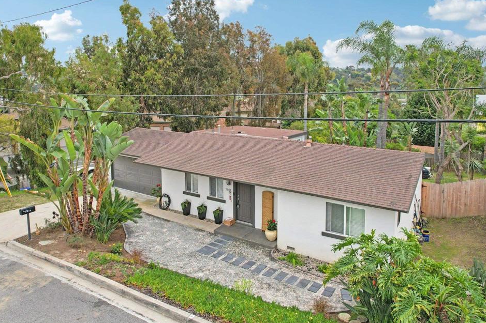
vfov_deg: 53.0
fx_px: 324
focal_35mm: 24
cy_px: 172
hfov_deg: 73.8
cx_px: 244
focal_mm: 8.4
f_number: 2.8
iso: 100
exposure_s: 1/1250
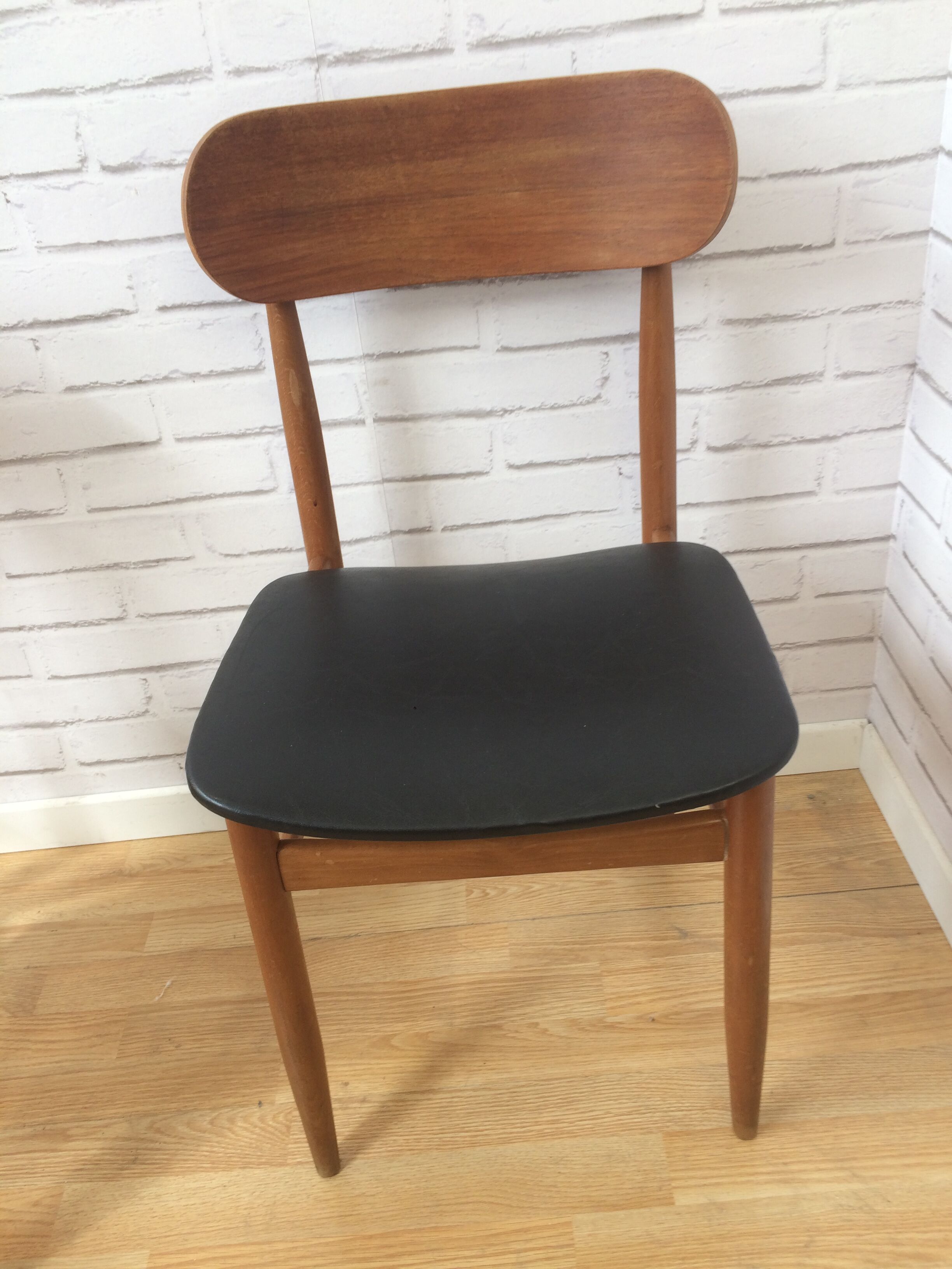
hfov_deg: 48.2
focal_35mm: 29
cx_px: 476
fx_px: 1063
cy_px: 634
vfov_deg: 61.7
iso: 32
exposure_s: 1/50
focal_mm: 4.15
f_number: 2.2
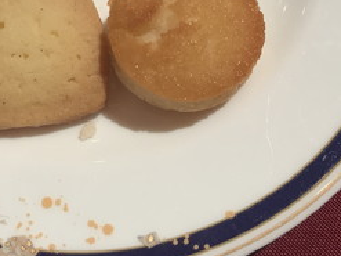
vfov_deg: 25.1
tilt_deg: -78.7
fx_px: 571
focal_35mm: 58
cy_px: 83
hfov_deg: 32.6
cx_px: 87
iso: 40
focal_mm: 3.99
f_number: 1.8
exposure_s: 1/24
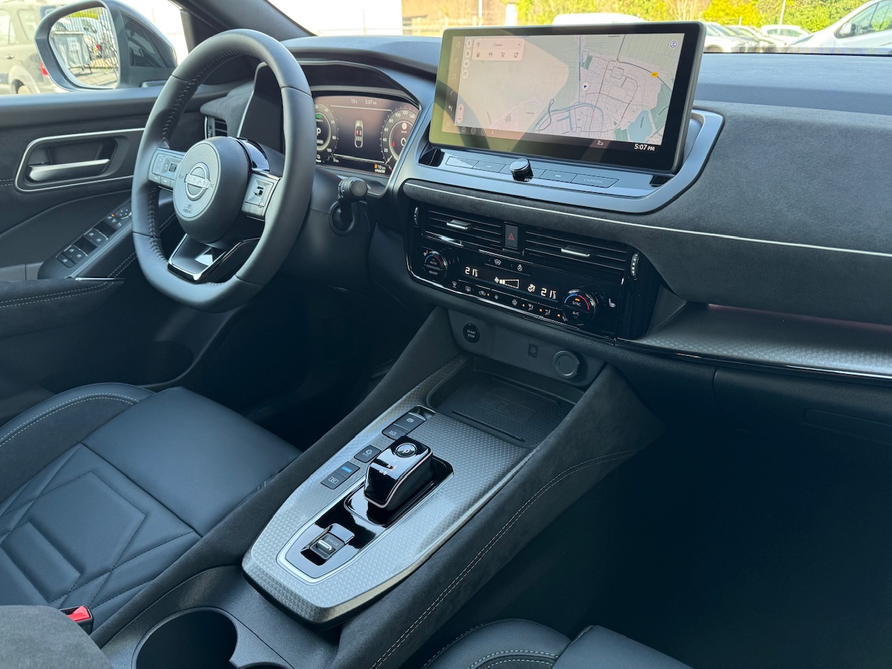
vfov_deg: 56.8
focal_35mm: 24
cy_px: 334
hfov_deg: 71.6
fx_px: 618
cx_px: 446
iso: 64
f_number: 1.78
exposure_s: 1/121
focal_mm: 6.76
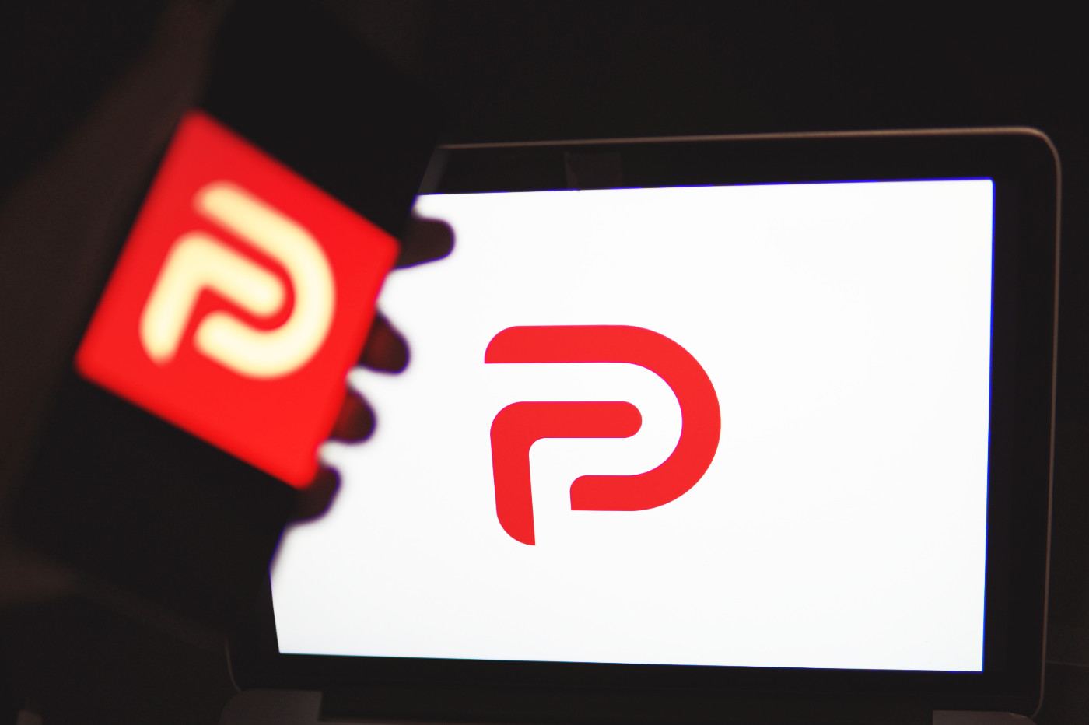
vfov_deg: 29.8
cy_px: 362
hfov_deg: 43.6
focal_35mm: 45
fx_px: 1361
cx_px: 544
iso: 200
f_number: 1.4
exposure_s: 1/160
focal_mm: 30
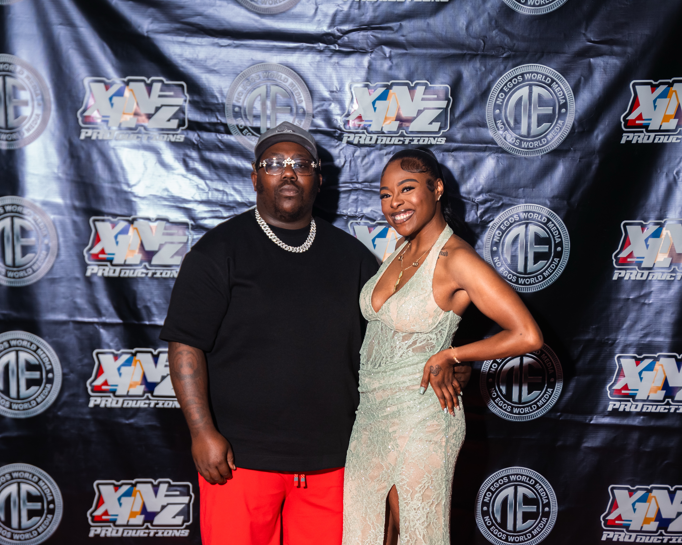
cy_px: 424
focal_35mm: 65
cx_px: 341
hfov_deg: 29.1
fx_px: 1312
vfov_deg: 23.2
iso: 1250
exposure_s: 1/320
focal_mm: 46
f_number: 2.8
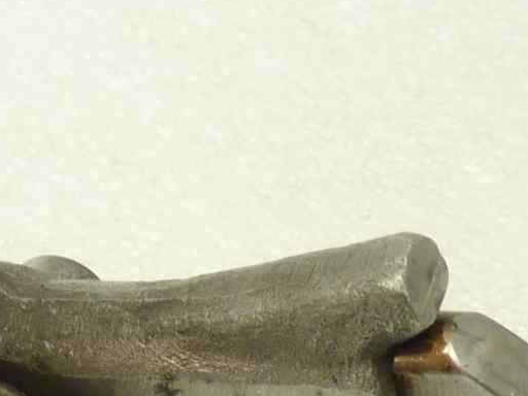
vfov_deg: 11.1
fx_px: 1907
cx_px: 57
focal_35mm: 125
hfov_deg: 15.6
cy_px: 702
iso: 80
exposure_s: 1/15
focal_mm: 4.1
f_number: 3.3
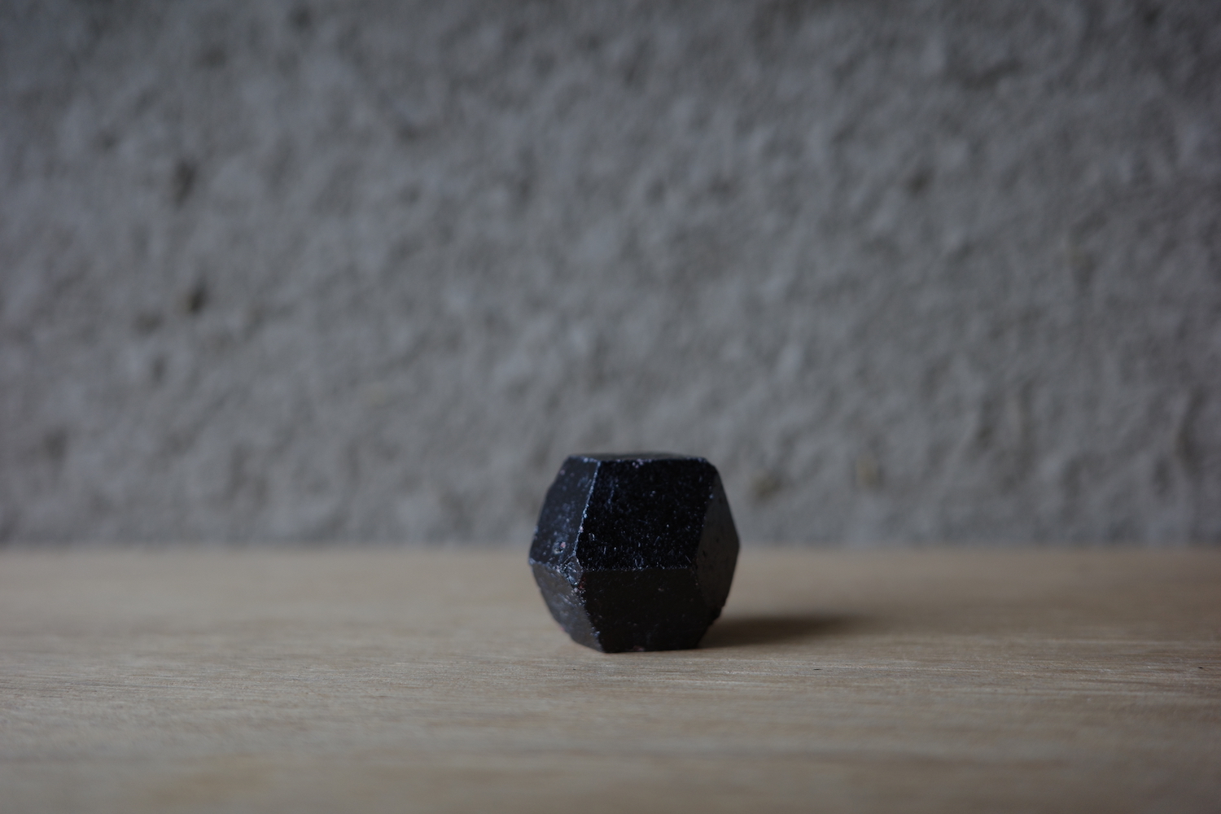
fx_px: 1357
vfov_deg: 33.4
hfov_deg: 48.5
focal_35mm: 40
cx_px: 610
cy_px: 407
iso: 200
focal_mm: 26
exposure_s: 1/100
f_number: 2.8
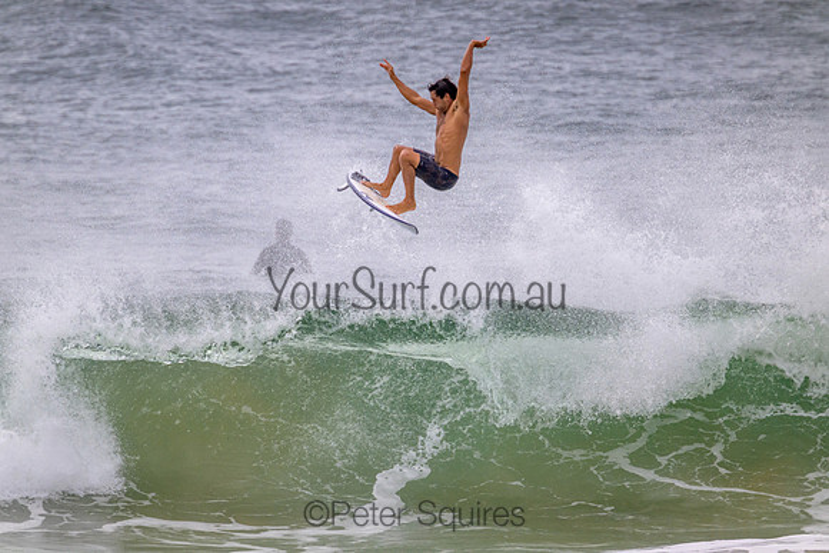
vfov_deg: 1.7
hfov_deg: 2.6
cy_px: 276
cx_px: 414
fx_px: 18426
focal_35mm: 800
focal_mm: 800
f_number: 11
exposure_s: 1/2000
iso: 1400
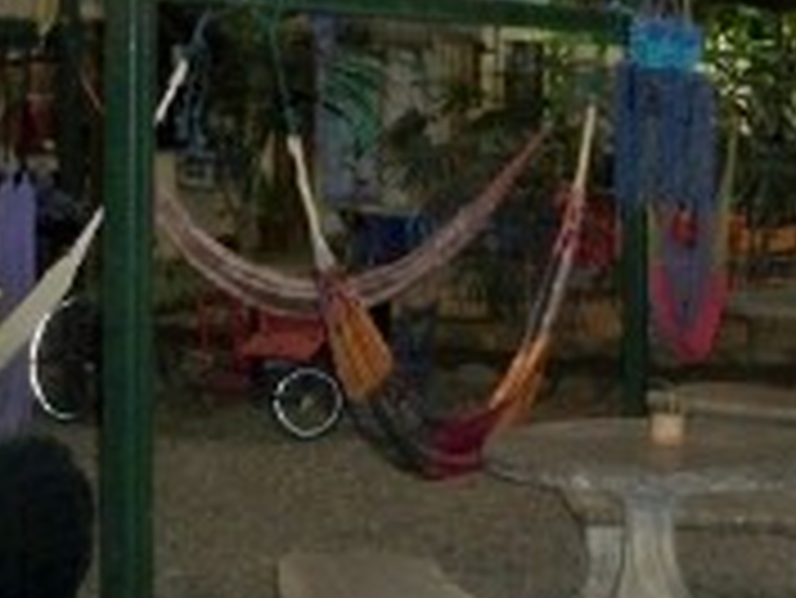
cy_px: 40
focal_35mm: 79
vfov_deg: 18.3
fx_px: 1818
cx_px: 639
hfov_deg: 24.3
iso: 400
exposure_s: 1/60
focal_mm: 6.3
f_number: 3.1
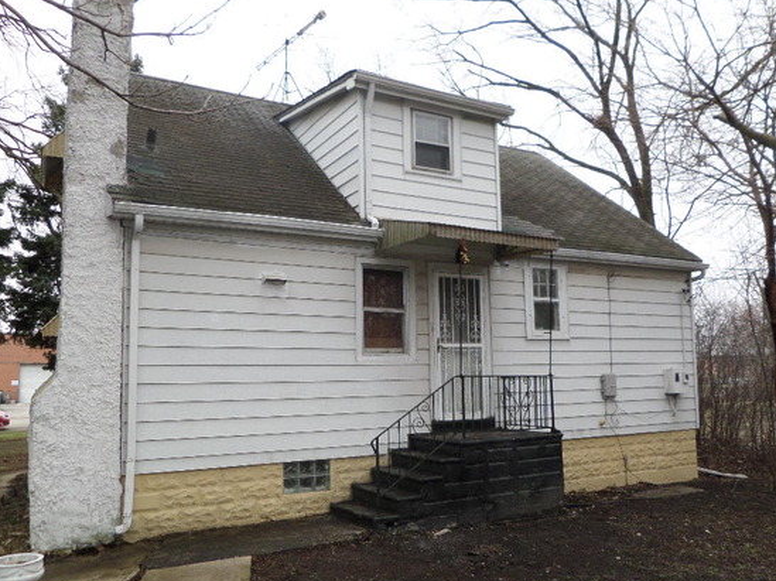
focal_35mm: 28
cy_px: 329
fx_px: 627
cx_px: 397
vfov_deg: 49.6
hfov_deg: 63.5
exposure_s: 1/750
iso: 120
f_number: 3.1
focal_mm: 4.3
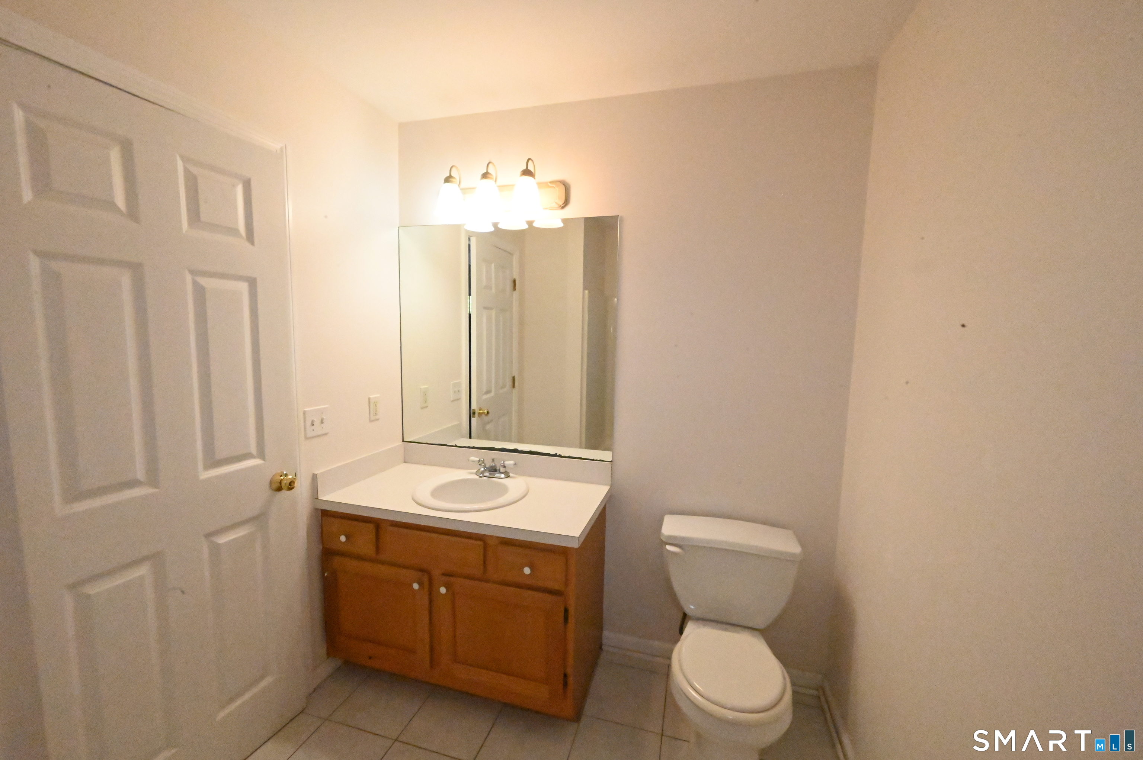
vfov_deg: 81.1
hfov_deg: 104.3
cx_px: 572
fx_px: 444
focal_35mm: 14
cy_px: 380
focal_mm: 14
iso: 36000
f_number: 22
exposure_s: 1/200
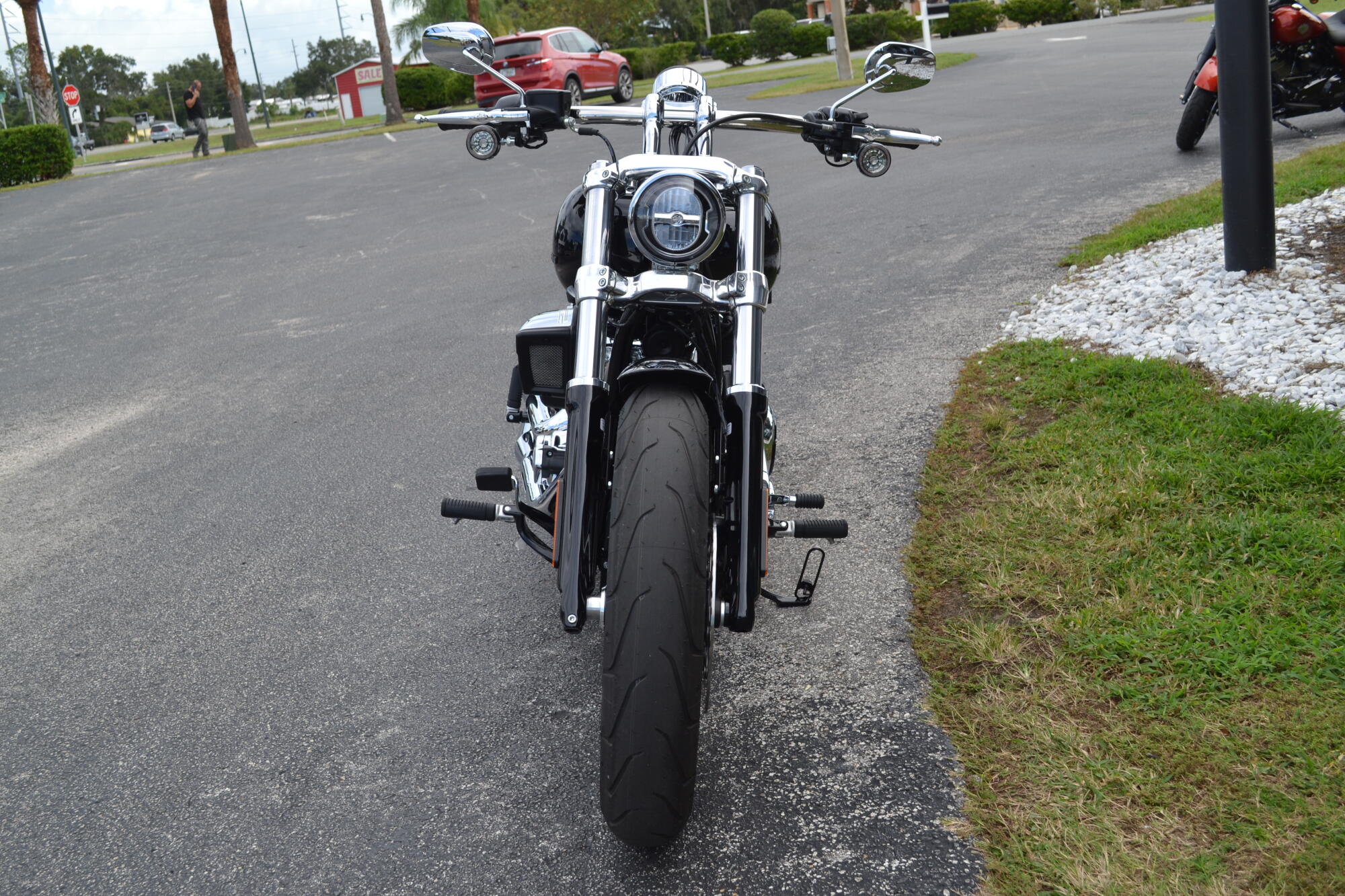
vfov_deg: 36.9
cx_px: 672
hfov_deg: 53.1
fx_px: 1345
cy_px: 448
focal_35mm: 36
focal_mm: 24
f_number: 7.1
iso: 100
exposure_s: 1/200
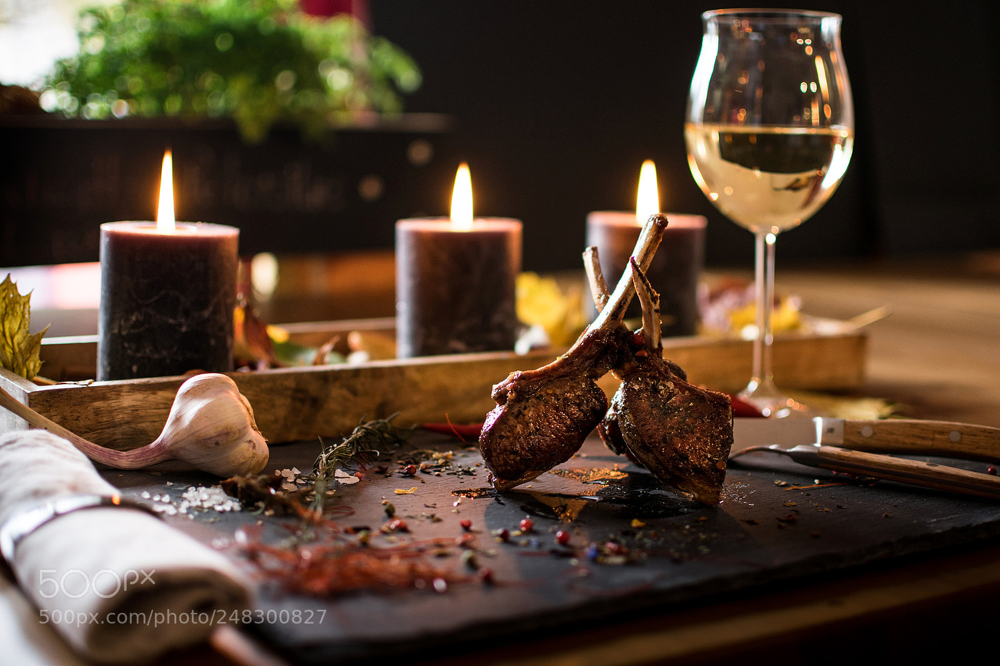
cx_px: 500
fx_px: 1458
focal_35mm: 52
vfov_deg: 25.7
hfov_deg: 37.9
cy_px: 333
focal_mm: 35
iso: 100
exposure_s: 1/30
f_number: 1.8
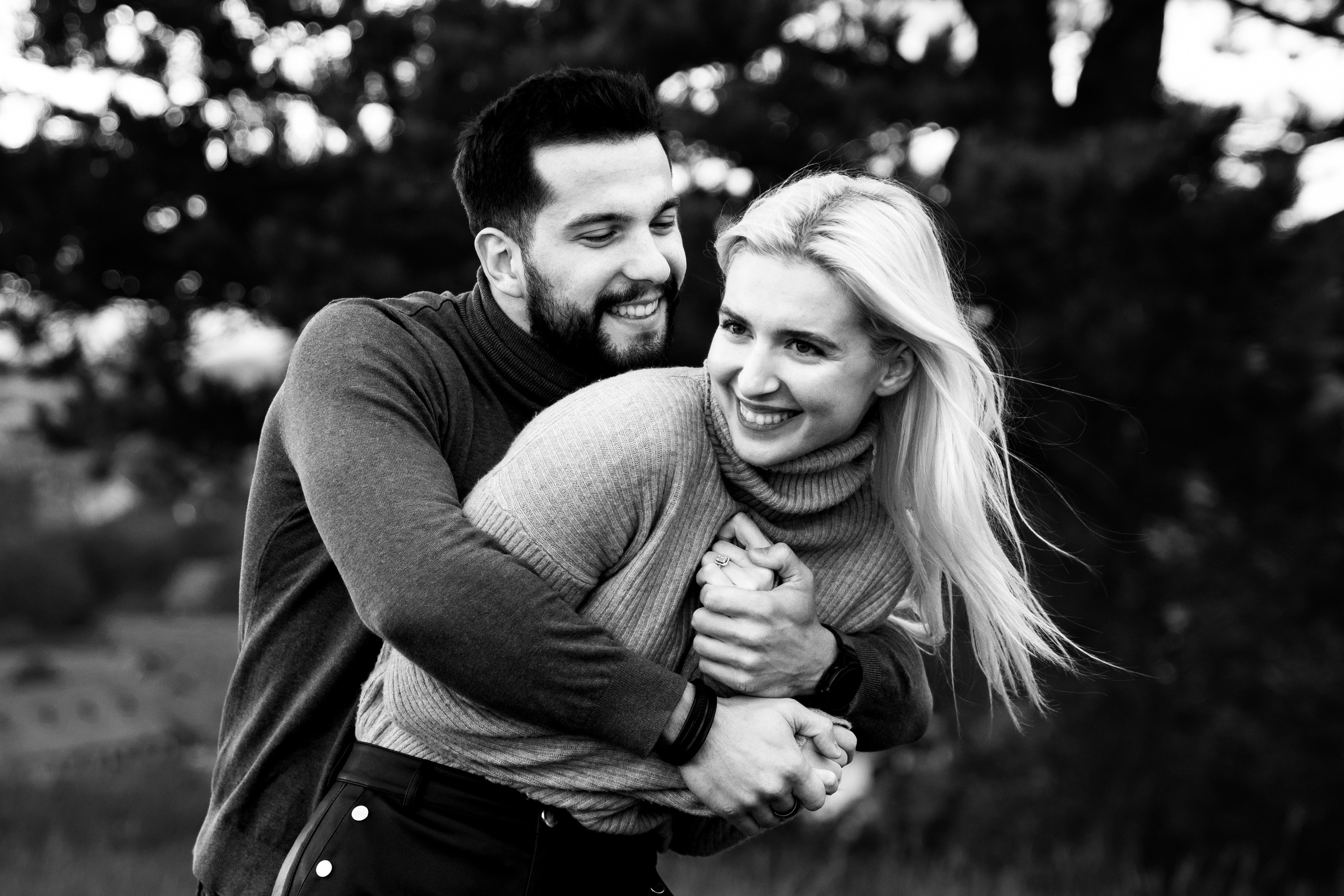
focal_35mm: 70
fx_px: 2613
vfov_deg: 19.5
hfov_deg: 28.8
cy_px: 448
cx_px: 672
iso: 640
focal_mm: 70
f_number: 3.2
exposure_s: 1/800
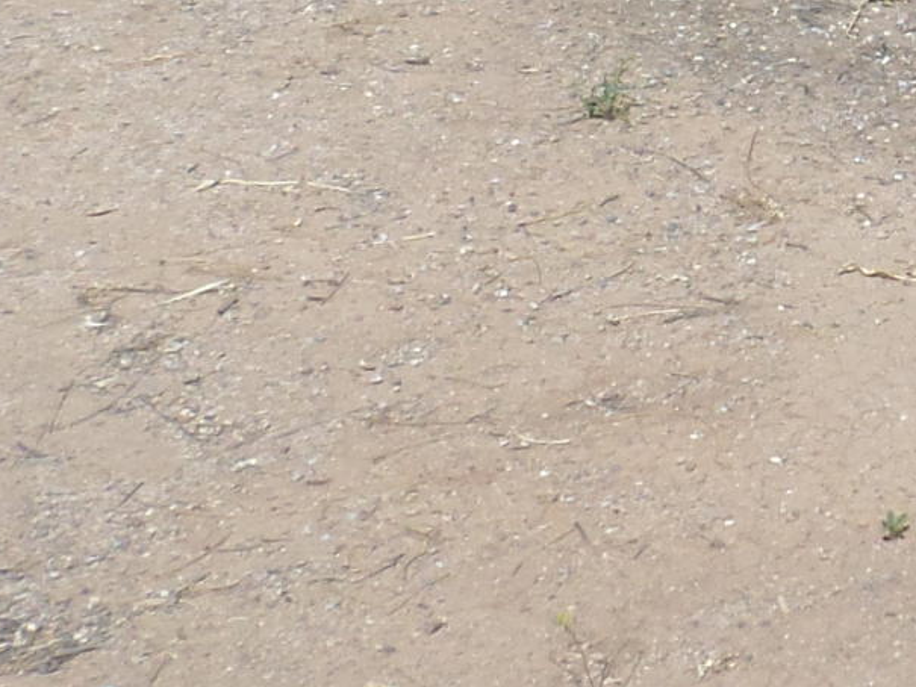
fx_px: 3282
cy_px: -236
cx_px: 1423
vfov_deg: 11.6
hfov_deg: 14.7
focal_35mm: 124
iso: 80
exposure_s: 1/1500
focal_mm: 4.5
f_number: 2.5
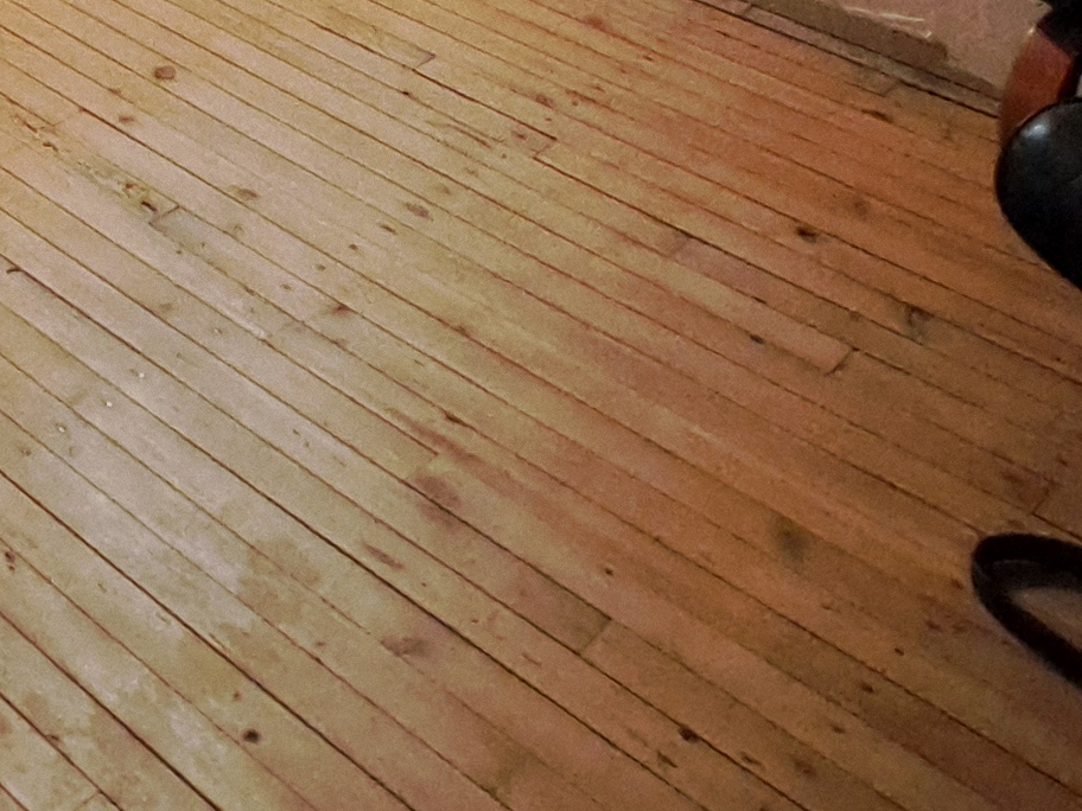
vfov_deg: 18.4
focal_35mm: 57
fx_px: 1782
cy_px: -754
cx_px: -117
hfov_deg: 30.2
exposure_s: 1/20
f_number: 2.2
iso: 500
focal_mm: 1.74
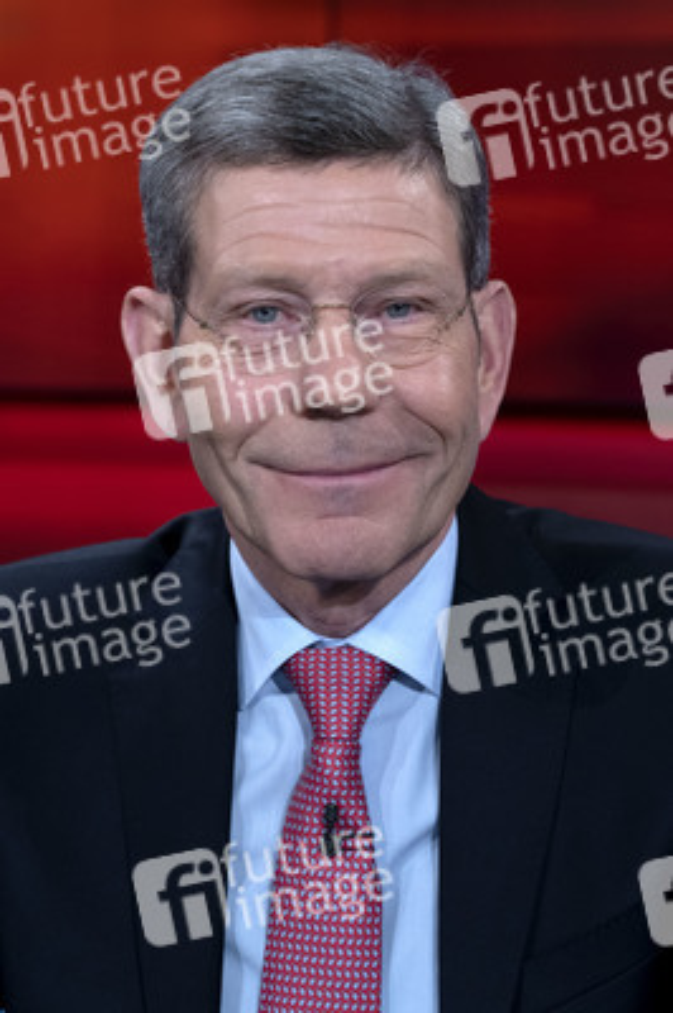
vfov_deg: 29.7
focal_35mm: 68
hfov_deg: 20.0
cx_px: 336
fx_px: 1910
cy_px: 506
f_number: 5.6
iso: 1600
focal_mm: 68
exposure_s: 1/125
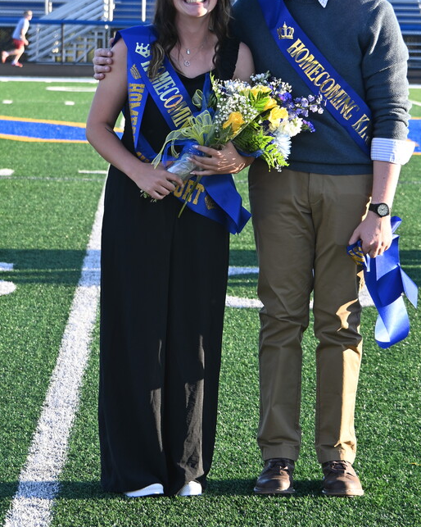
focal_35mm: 148
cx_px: 240
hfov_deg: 10.4
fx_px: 2306
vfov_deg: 13.0
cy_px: 219
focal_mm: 66
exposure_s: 1/100
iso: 140
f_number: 6
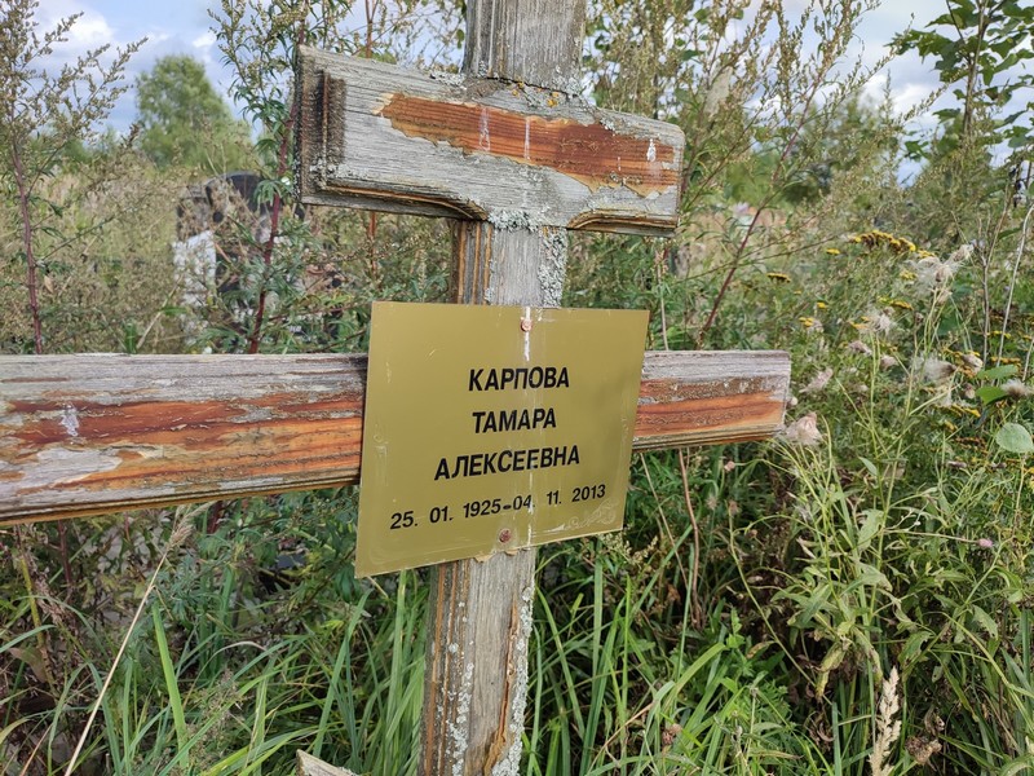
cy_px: 388
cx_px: 517
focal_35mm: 25
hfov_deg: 69.4
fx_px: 747
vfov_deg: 54.9
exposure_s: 1/470
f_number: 1.9
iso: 50
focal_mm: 6.04
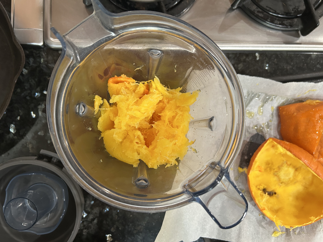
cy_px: 121
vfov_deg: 53.1
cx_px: 162
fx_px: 243
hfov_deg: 67.3
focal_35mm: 26
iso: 320
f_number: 1.5
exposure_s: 1/60
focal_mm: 5.7
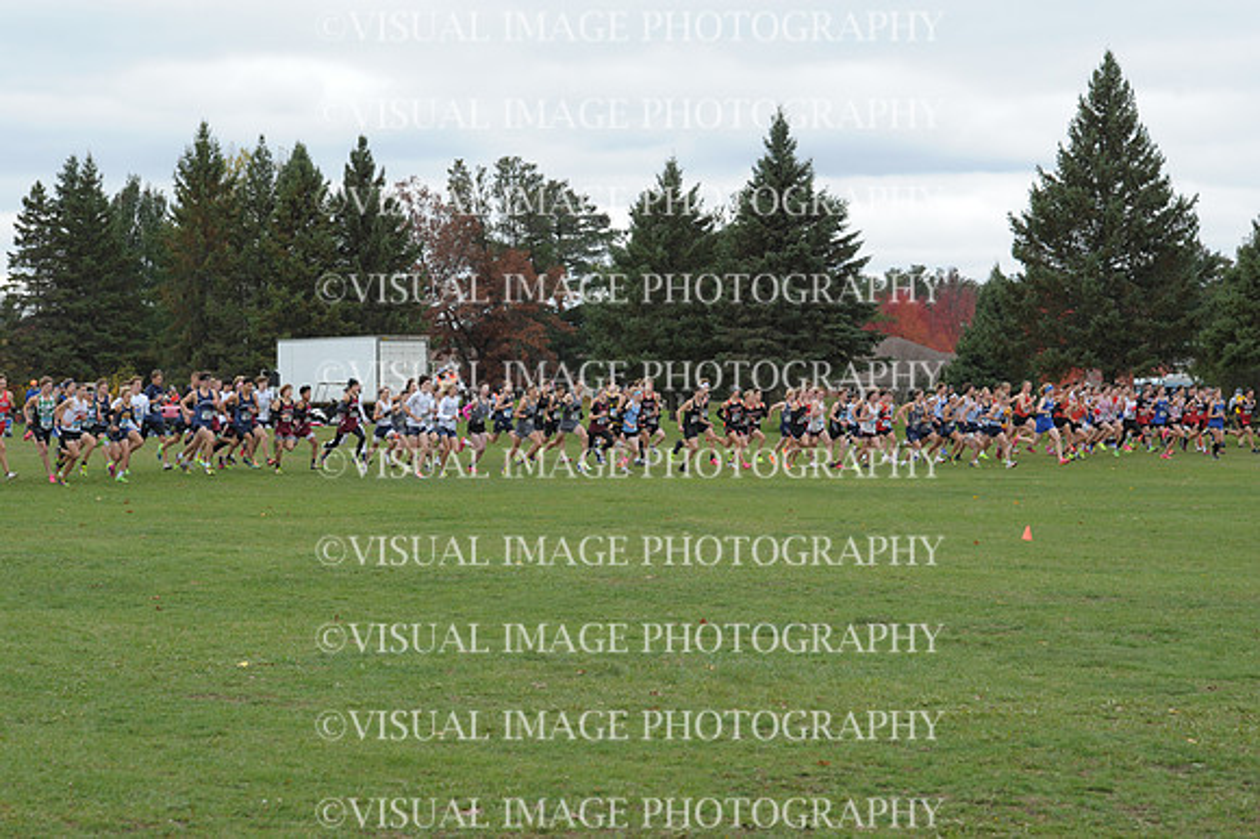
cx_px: 630
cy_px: 420
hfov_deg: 22.6
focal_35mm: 90
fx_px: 3148
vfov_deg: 15.2
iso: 1000
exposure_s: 1/800
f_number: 6.3
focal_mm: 90
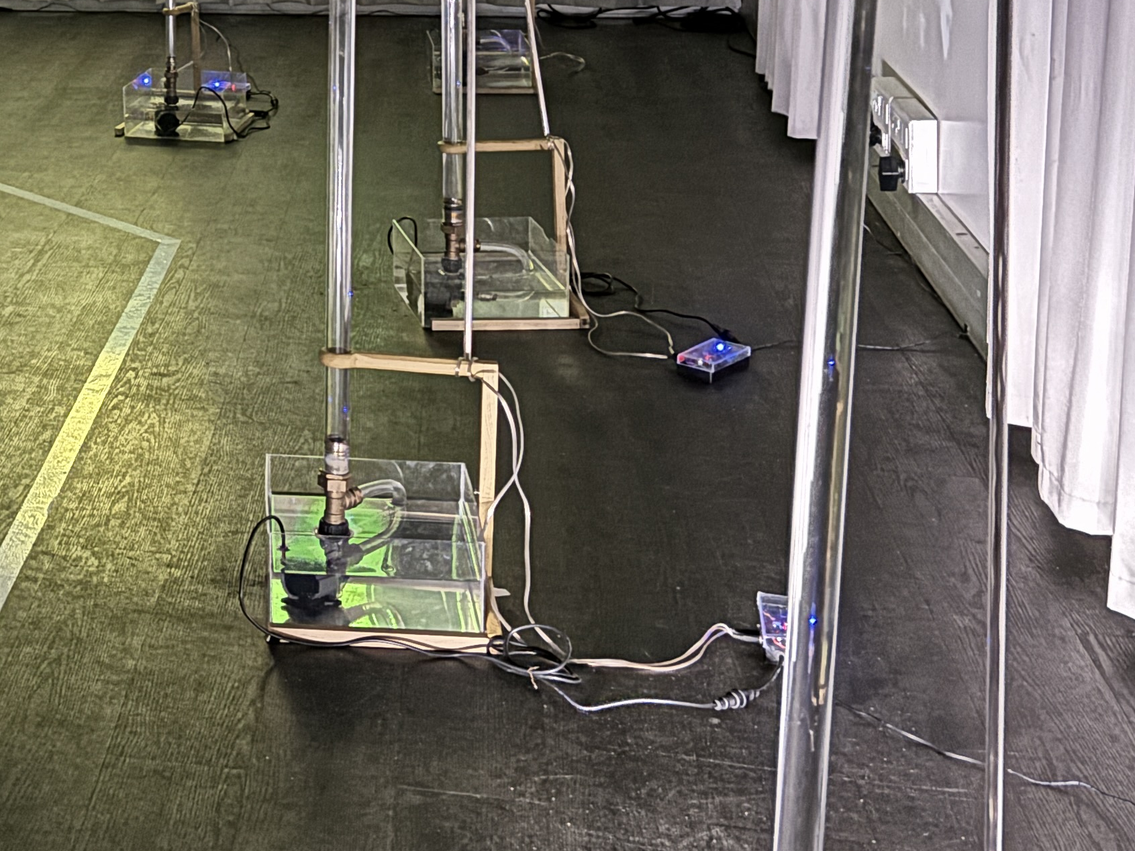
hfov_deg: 28.6
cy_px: -79
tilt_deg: -6.2
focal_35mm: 62
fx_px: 2033
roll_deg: +1.3
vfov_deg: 22.4
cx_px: -75
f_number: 1.6
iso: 1000
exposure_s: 1/15
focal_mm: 5.96
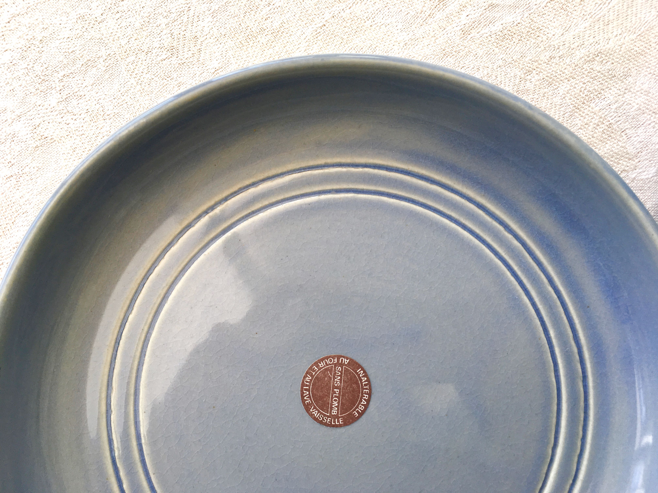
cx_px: 329
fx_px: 551
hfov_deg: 61.7
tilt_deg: -85.3
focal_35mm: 29
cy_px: 246
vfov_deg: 48.2
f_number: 2.2
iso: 25
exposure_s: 1/310
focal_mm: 4.15
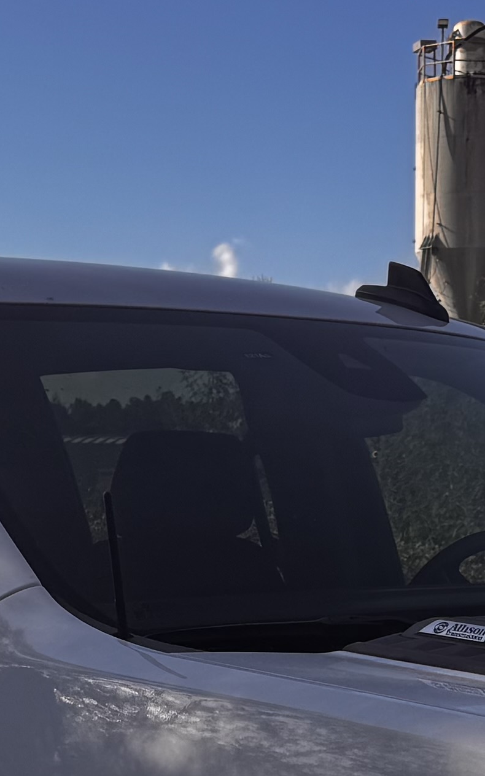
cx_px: 471
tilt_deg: -9.9
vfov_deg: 17.2
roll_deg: +0.6
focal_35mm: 115
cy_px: 958
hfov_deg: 11.3
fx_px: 2432
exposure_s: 1/2710
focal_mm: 6.76
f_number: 1.78
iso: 80
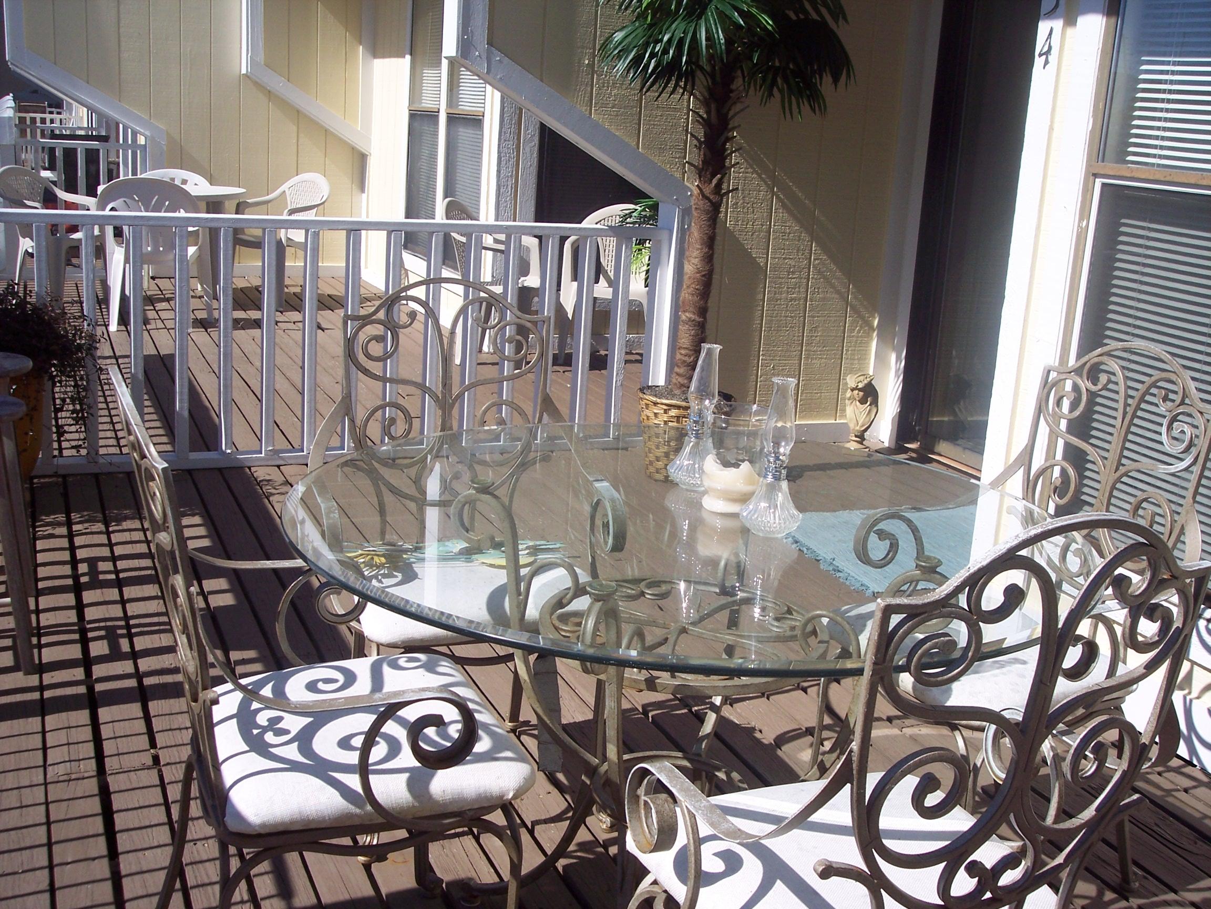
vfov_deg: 36.8
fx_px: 1364
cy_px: 454
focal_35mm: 39
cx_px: 606
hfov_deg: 47.9
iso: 100
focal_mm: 8
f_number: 5.6
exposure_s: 1/500
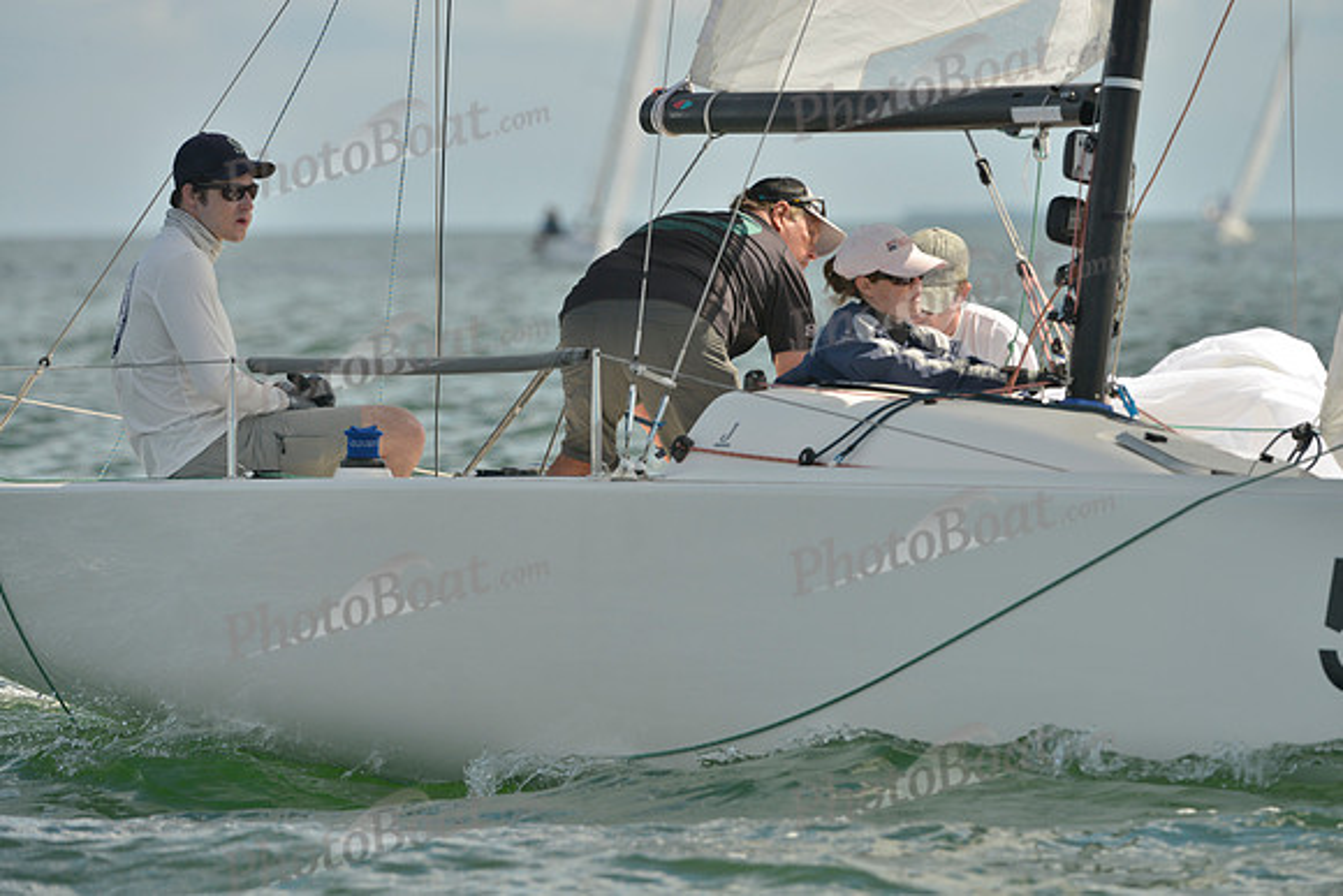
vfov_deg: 3.8
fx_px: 13433
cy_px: 448
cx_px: 672
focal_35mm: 360
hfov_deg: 5.7
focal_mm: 360
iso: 280
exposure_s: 1/1000
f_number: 7.1
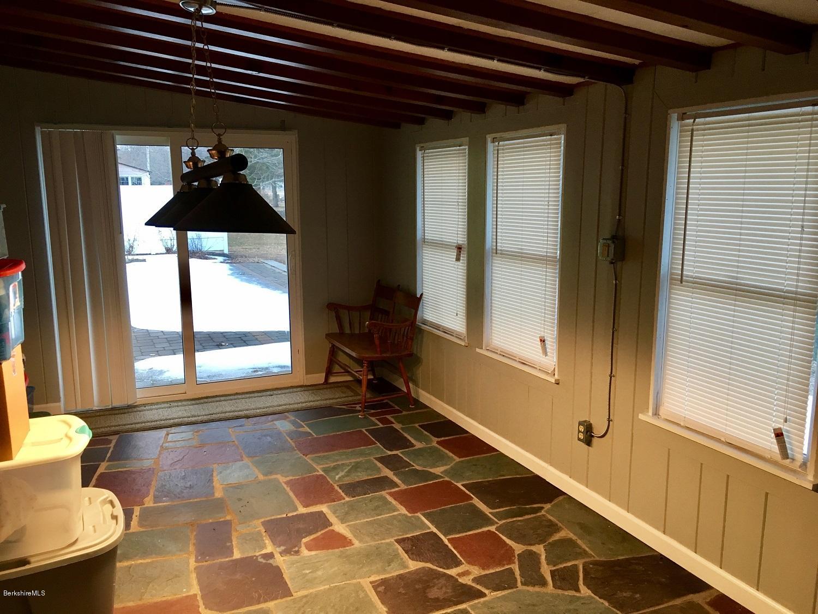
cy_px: 307
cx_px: 409
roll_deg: +0.9
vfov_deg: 48.2
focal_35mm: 29
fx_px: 685
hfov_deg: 61.7
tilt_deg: -10.4
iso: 80
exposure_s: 1/30
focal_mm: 4.15
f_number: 2.2
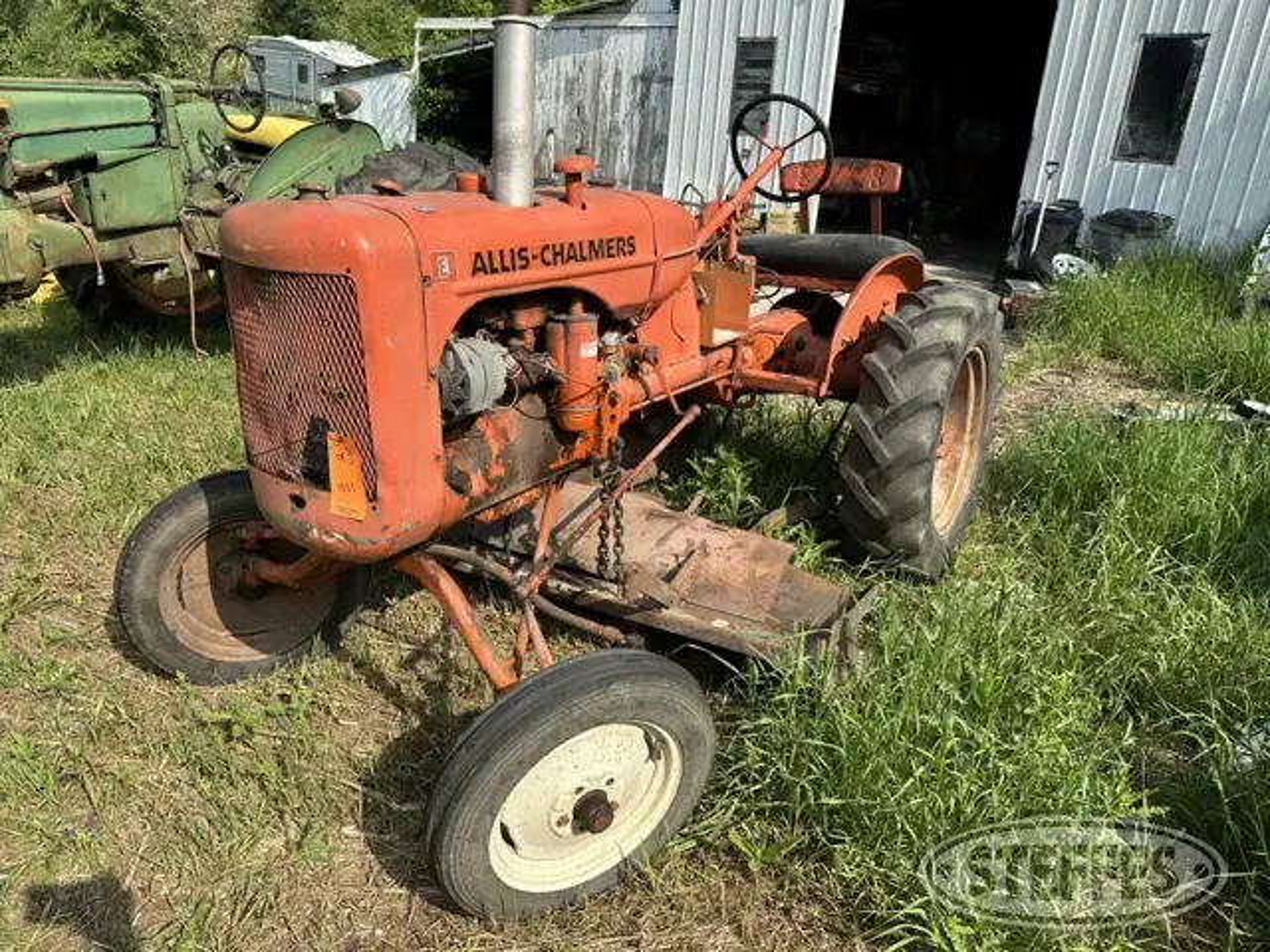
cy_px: 476
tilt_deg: -19.8
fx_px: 881
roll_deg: -1.9
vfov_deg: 56.8
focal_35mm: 24
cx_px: 635
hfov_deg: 71.6
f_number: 1.78
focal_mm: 6.86
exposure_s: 1/2525
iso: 80
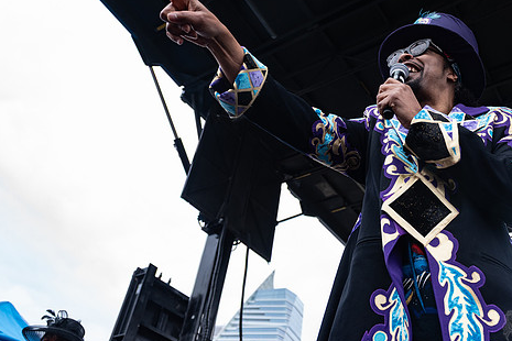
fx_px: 484
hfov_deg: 55.1
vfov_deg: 38.5
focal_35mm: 34
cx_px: 321
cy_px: 114
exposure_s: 1/200
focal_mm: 24
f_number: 4
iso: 400
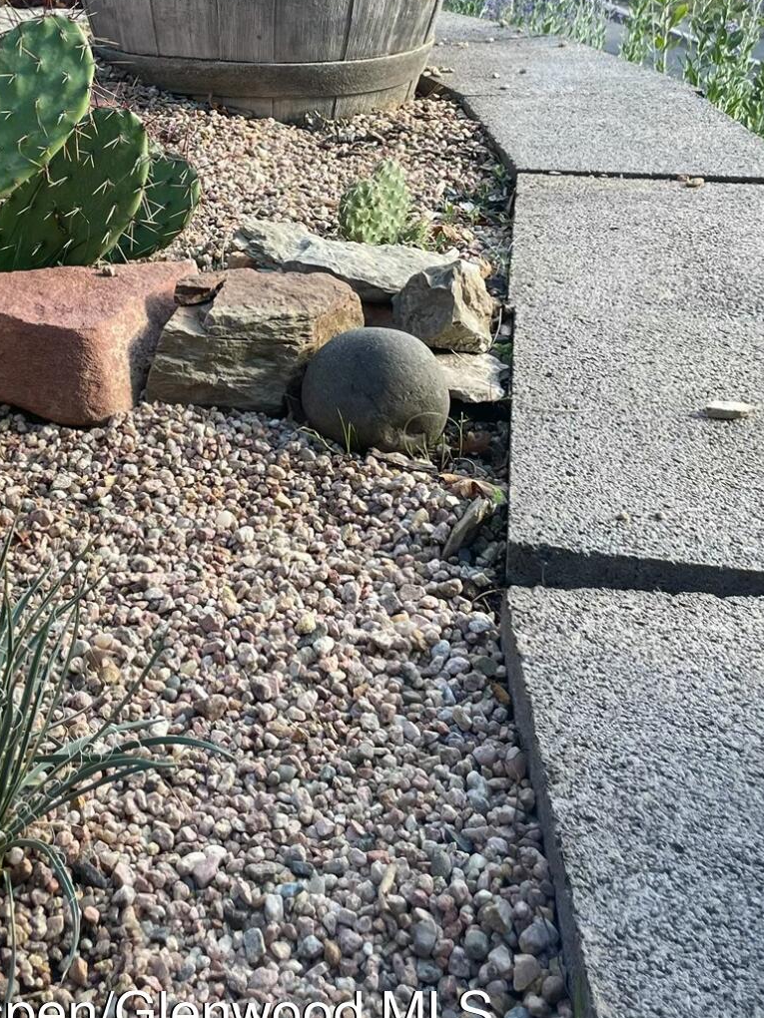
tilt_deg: -15.1
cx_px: 211
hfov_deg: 28.2
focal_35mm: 51
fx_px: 1501
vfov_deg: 35.3
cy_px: 106
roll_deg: +3.5
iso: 32
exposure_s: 1/231
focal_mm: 4.2
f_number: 1.6
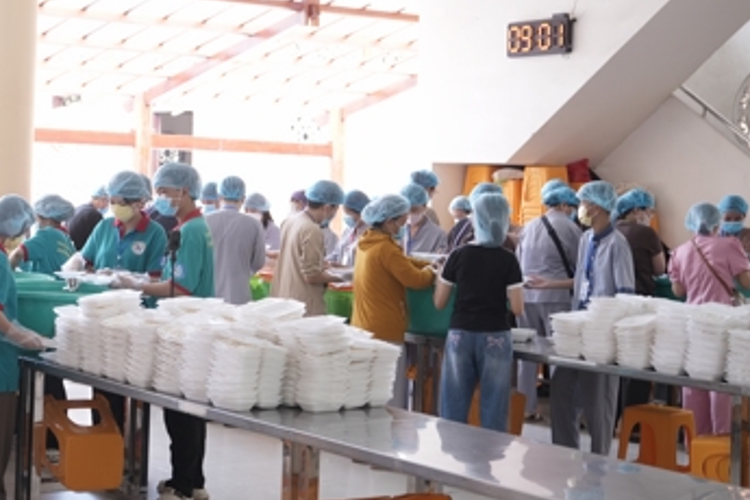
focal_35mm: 66
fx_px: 1375
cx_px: 65
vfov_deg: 20.6
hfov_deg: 29.2
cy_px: 179
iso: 640
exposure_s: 1/100
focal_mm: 35
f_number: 2.8
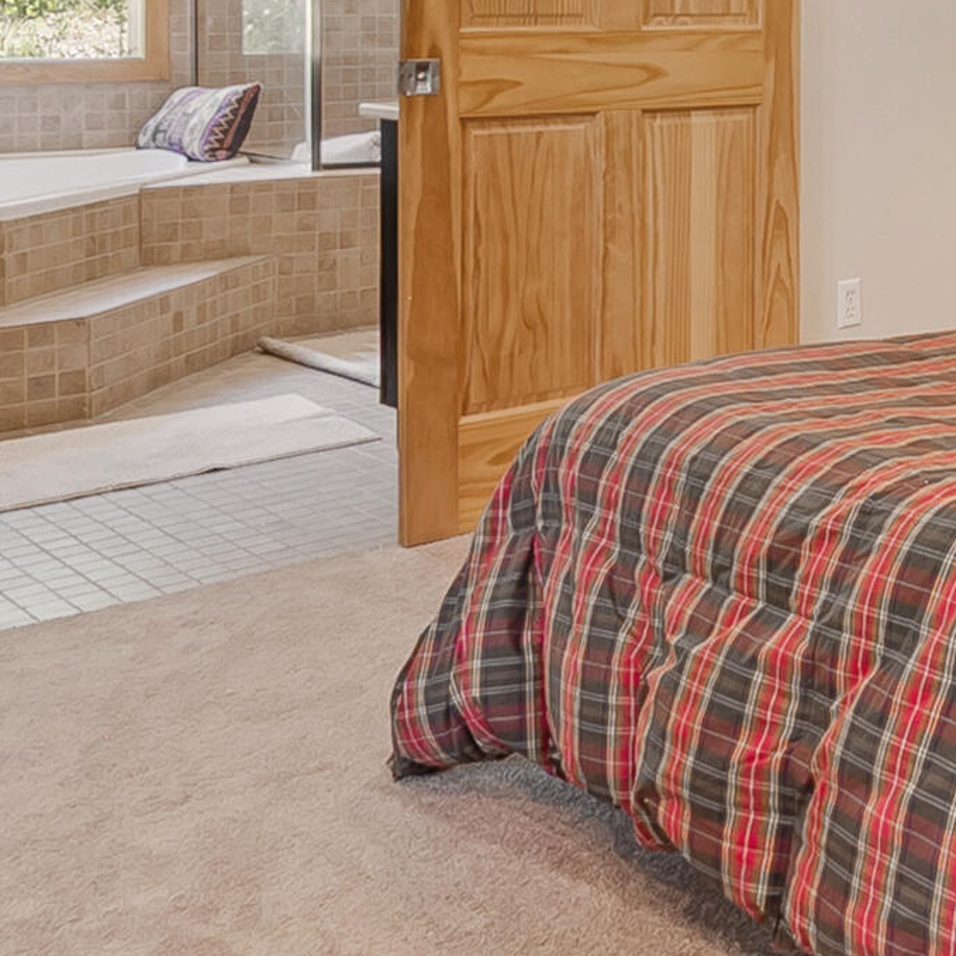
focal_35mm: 52
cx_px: 1247
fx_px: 1625
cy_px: -1
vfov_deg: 30.5
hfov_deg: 27.3
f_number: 10
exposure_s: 1/40
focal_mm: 10
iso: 100
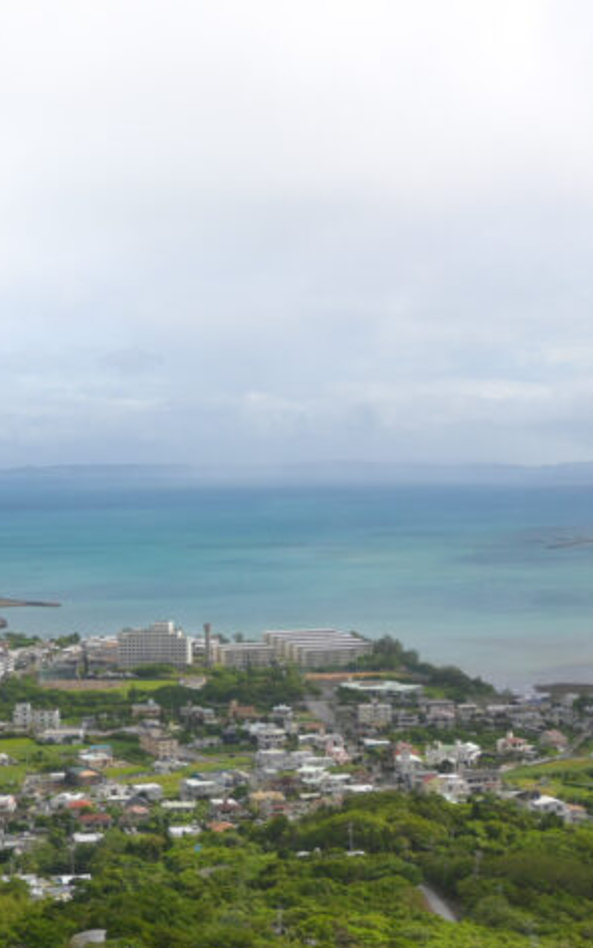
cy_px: 602
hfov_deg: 17.9
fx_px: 1888
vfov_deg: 28.1
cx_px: 300
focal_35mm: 73
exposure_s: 1/1600
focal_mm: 22
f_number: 4
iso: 100
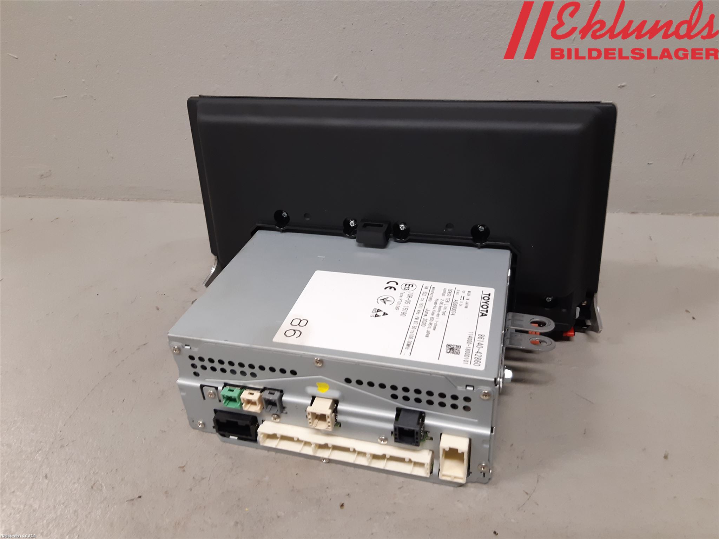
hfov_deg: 67.3
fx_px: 540
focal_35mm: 26
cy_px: 270
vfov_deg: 53.1
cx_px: 360
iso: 125
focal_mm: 3.93
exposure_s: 1/50
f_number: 1.7
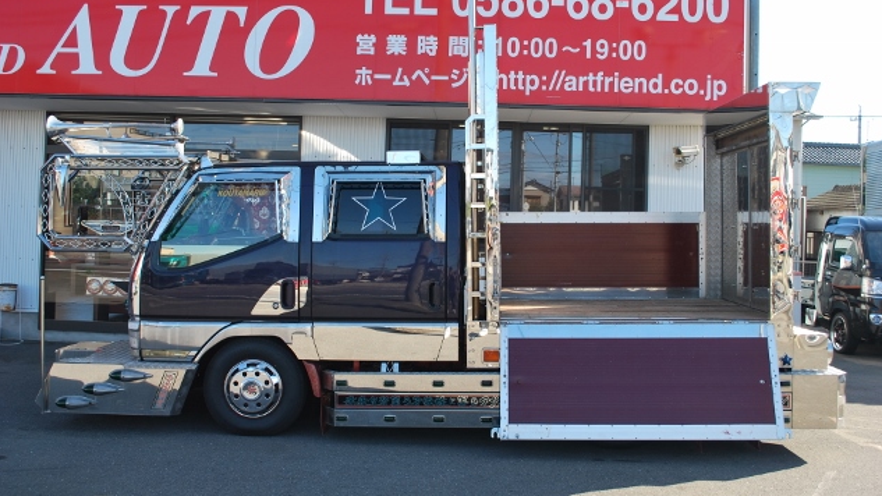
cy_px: 216
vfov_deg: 33.7
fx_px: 819
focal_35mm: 35
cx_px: 440
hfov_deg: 56.6
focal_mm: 22
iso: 100
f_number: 5.6
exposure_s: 1/125
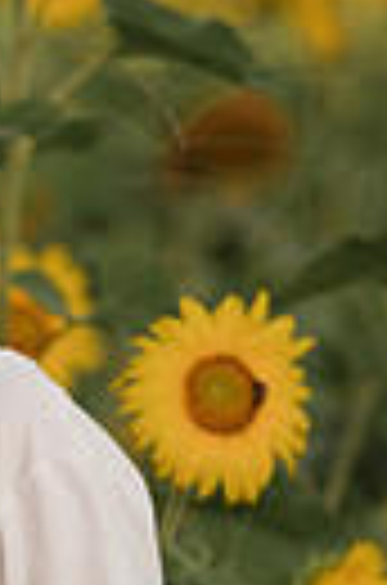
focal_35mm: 555
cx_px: -189
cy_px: 644
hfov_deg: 2.5
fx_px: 8997
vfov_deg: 3.7
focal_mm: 160
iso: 100
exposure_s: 1/400
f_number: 2.8
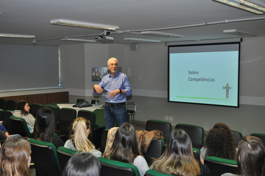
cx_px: 132
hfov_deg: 45.0
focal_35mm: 44
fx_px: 320
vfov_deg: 30.8
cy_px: 88
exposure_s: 1/60
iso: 800
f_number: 4.5
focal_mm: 29
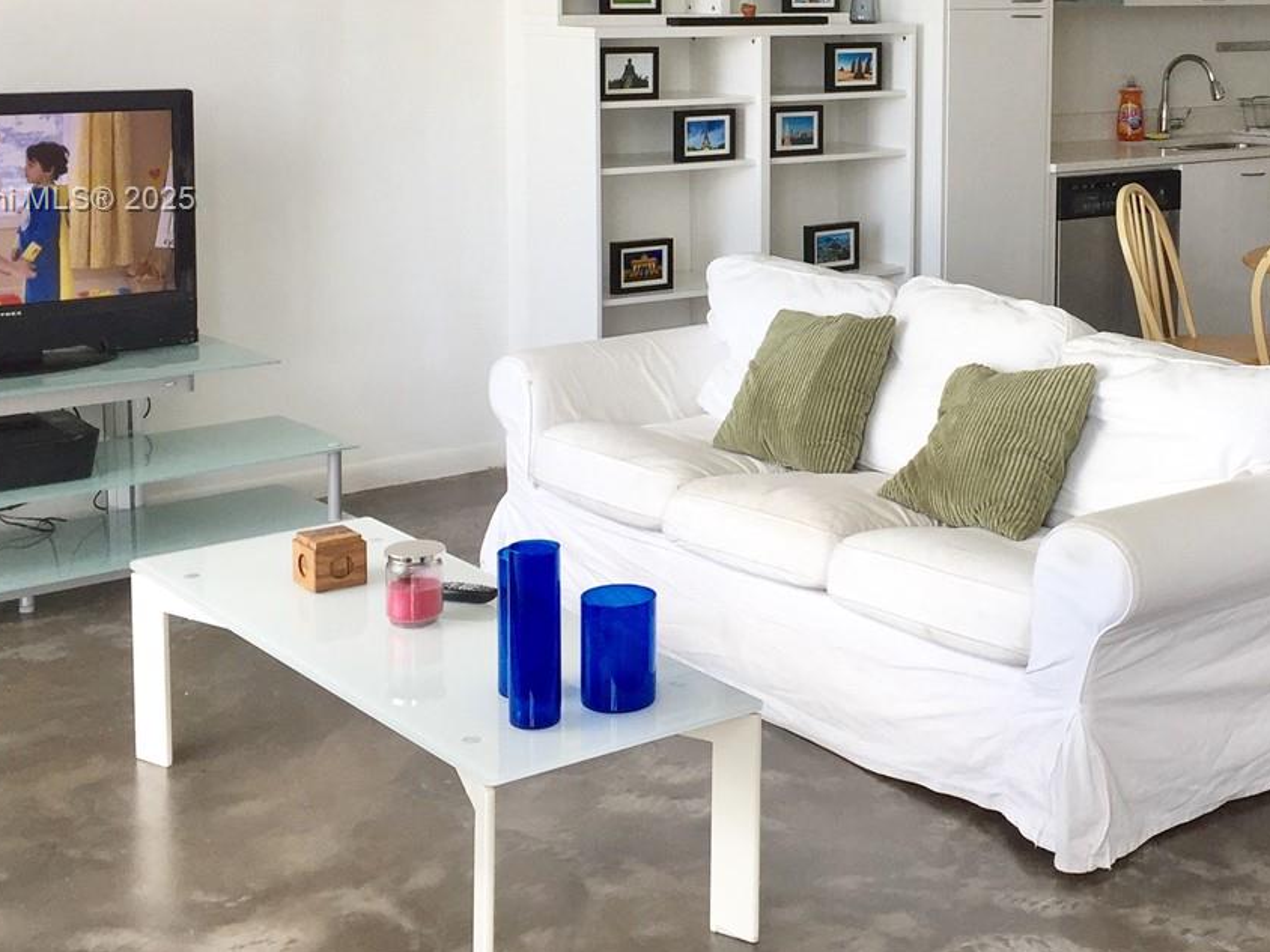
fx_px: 2018
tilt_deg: -7.2
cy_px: 202
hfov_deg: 34.4
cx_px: 918
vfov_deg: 26.1
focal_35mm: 55
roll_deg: -0.6
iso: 40
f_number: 2.2
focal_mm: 4.15
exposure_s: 1/120
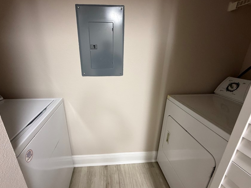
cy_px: 101
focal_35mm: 17
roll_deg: +1.1
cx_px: 115
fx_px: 123
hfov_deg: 90.8
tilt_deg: -21.0
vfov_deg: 74.6
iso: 320
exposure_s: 1/60
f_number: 2.2
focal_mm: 2.22
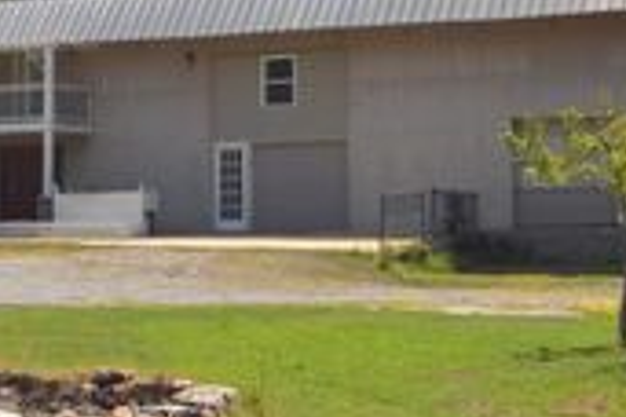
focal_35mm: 105
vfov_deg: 12.9
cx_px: 351
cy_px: 42
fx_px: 1826
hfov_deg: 19.4
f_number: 10
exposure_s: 1/200
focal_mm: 24
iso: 100
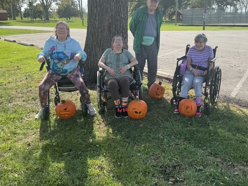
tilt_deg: -14.6
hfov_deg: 52.6
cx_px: 129
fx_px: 251
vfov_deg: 40.7
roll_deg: +0.7
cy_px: 88
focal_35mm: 35
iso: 25
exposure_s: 1/683
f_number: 1.8
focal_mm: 3
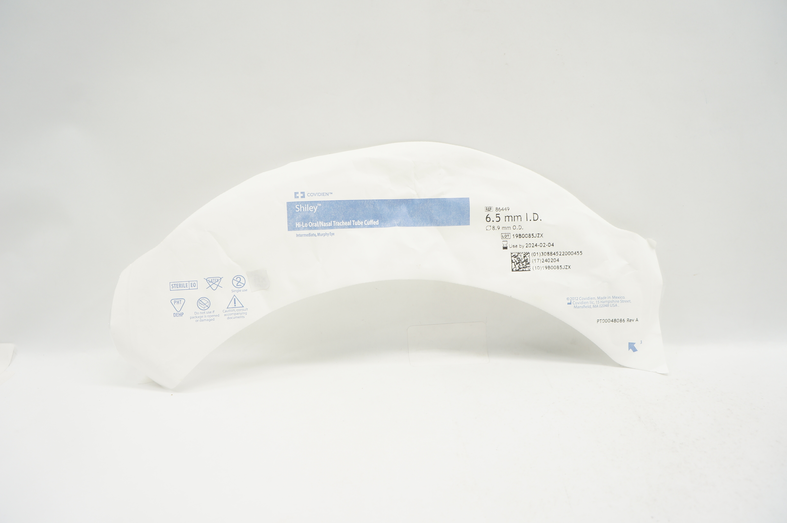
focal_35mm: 27
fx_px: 590
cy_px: 262
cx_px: 394
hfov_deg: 67.4
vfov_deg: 47.8
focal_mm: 18
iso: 200
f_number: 5.6
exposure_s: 1/30
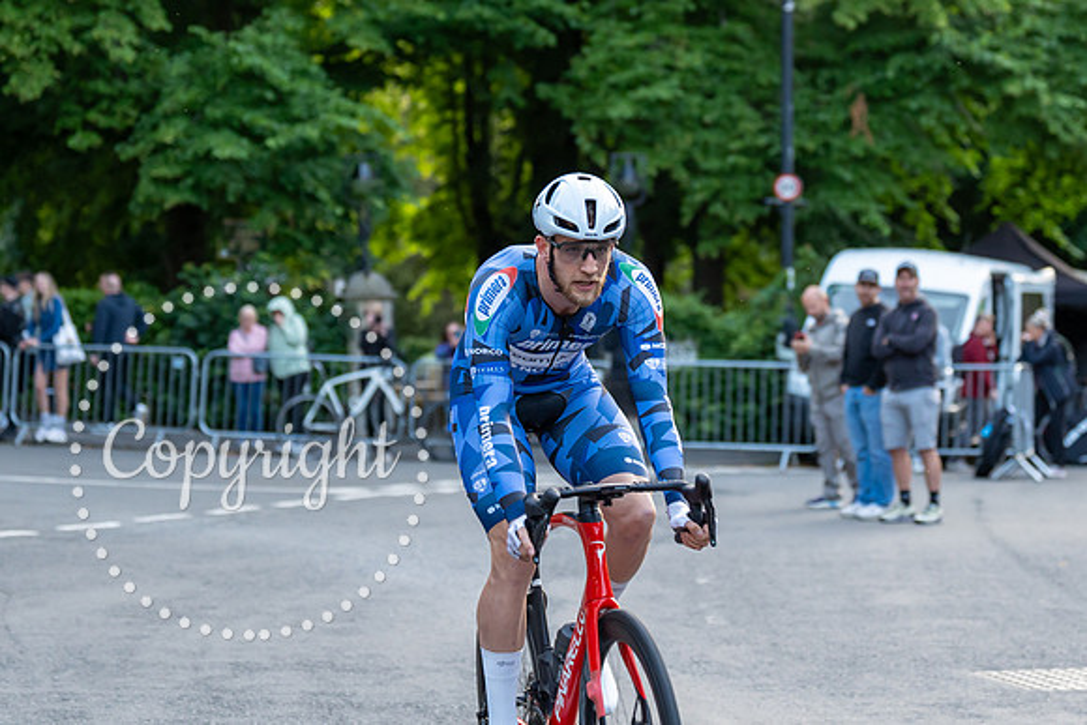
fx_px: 2991
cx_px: 592
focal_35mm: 99
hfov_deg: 20.6
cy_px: 212
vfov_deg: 13.8
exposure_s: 1/800
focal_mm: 70
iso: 1000
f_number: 2.8
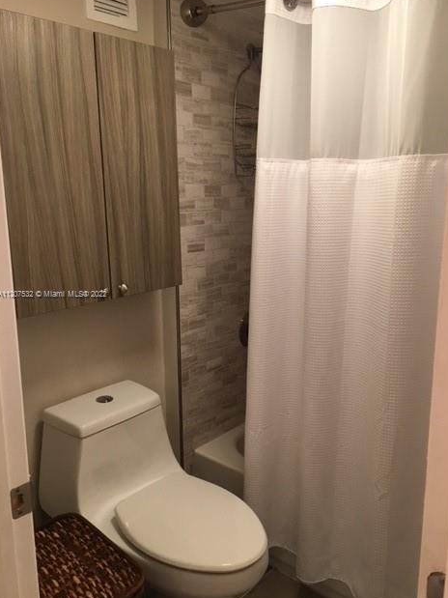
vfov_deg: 60.0
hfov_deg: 46.8
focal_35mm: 30
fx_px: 518
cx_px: 228
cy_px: 295
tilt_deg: -11.6
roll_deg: +0.6
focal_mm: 4.15
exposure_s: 1/30
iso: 80
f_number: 2.2
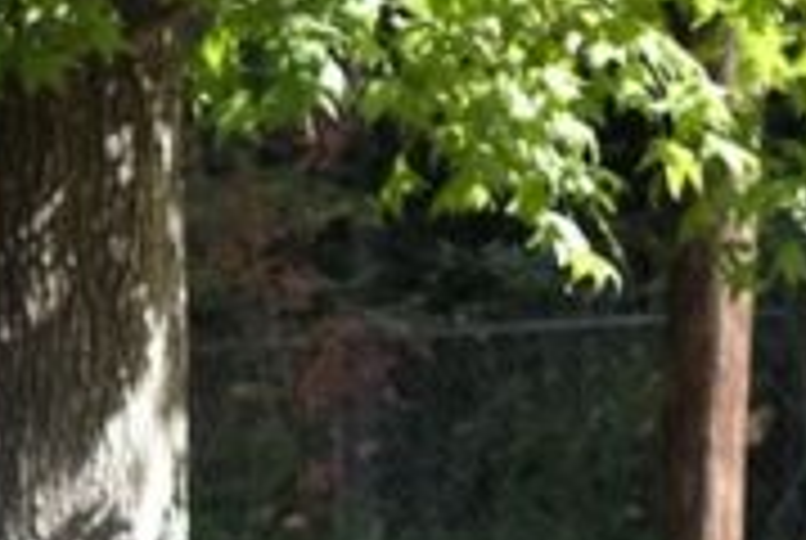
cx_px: 221
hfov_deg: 10.3
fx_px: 4485
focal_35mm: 200
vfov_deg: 6.4
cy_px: 1492
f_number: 2.2
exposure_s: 1/500
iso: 160
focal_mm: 23
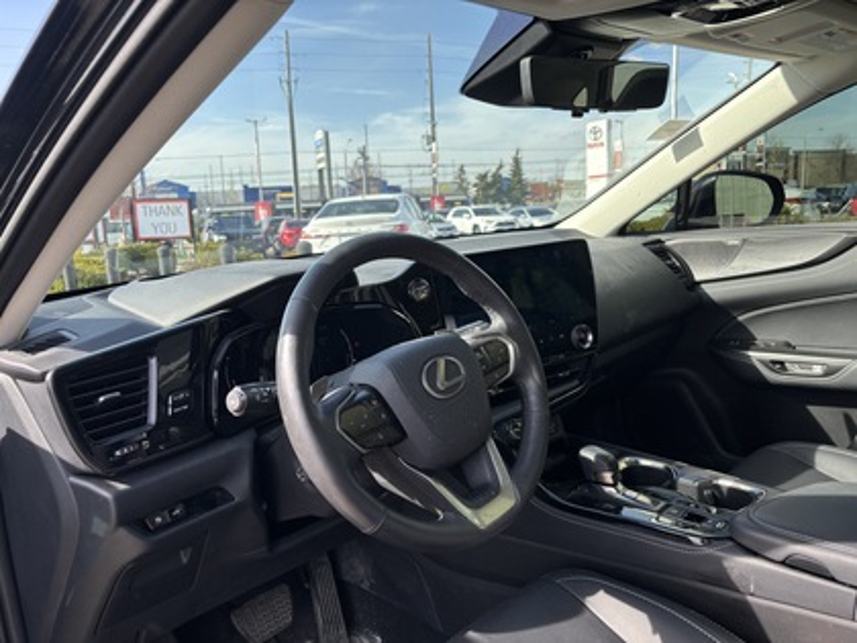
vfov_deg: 53.1
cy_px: 322
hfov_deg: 67.3
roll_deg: +2.7
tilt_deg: -9.8
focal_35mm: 26
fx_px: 644
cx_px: 428
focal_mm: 5.96
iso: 50
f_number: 1.6
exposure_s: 1/818
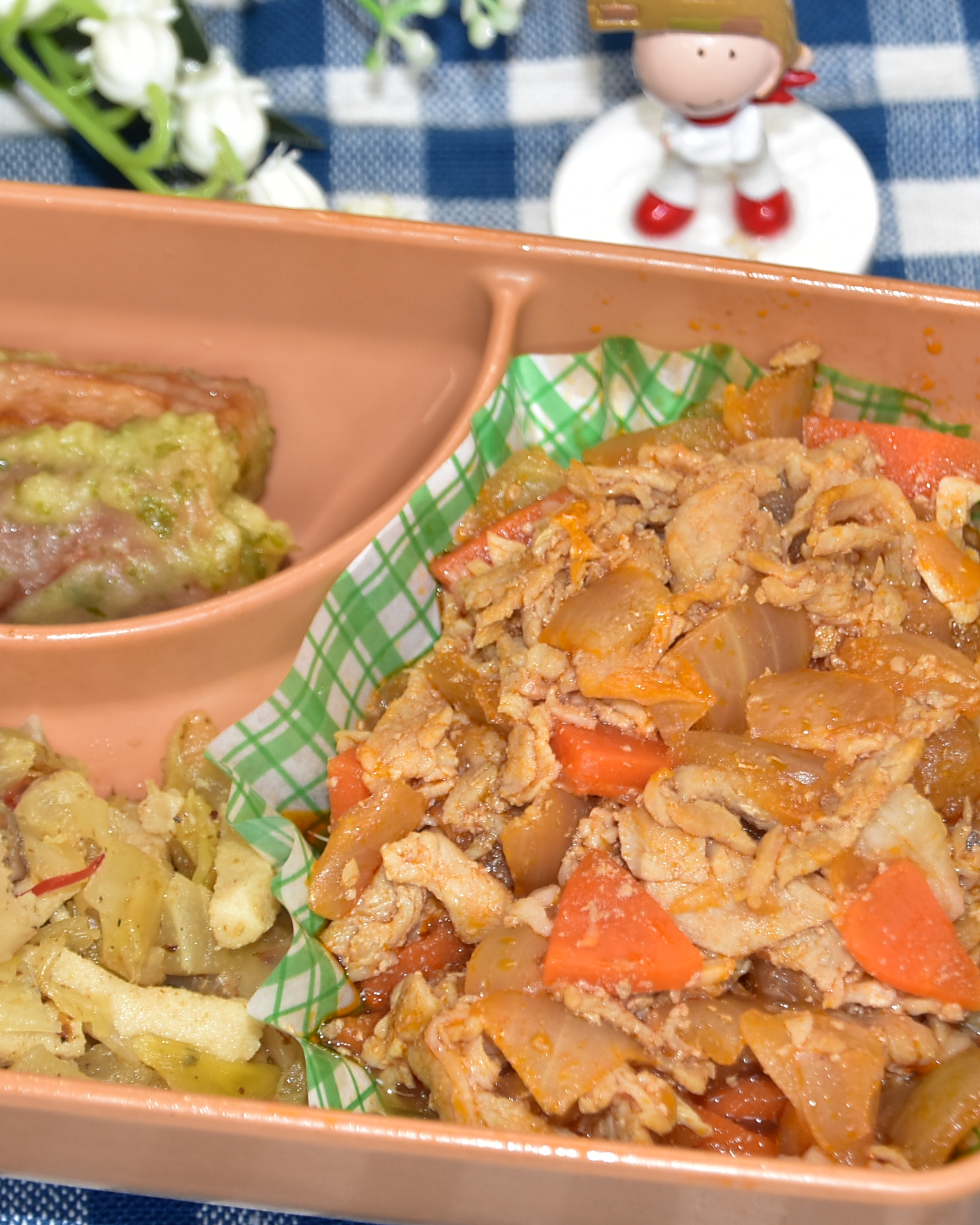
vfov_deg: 12.0
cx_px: 278
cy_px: 559
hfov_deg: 9.6
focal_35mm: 161
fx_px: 5837
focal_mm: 60
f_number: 5.3
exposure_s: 1/80
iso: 400
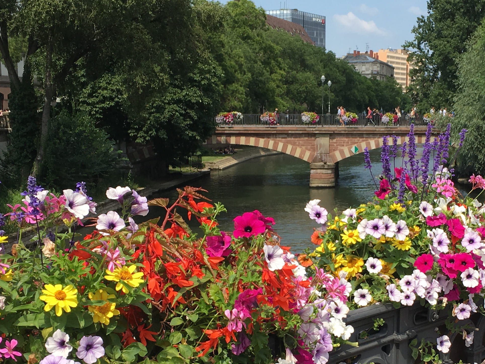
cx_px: 315
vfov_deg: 23.9
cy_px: 247
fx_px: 855
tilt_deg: -8.7
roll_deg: +0.3
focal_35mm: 61
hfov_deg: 31.5
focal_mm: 4.15
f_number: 2.2
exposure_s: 1/1479
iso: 25
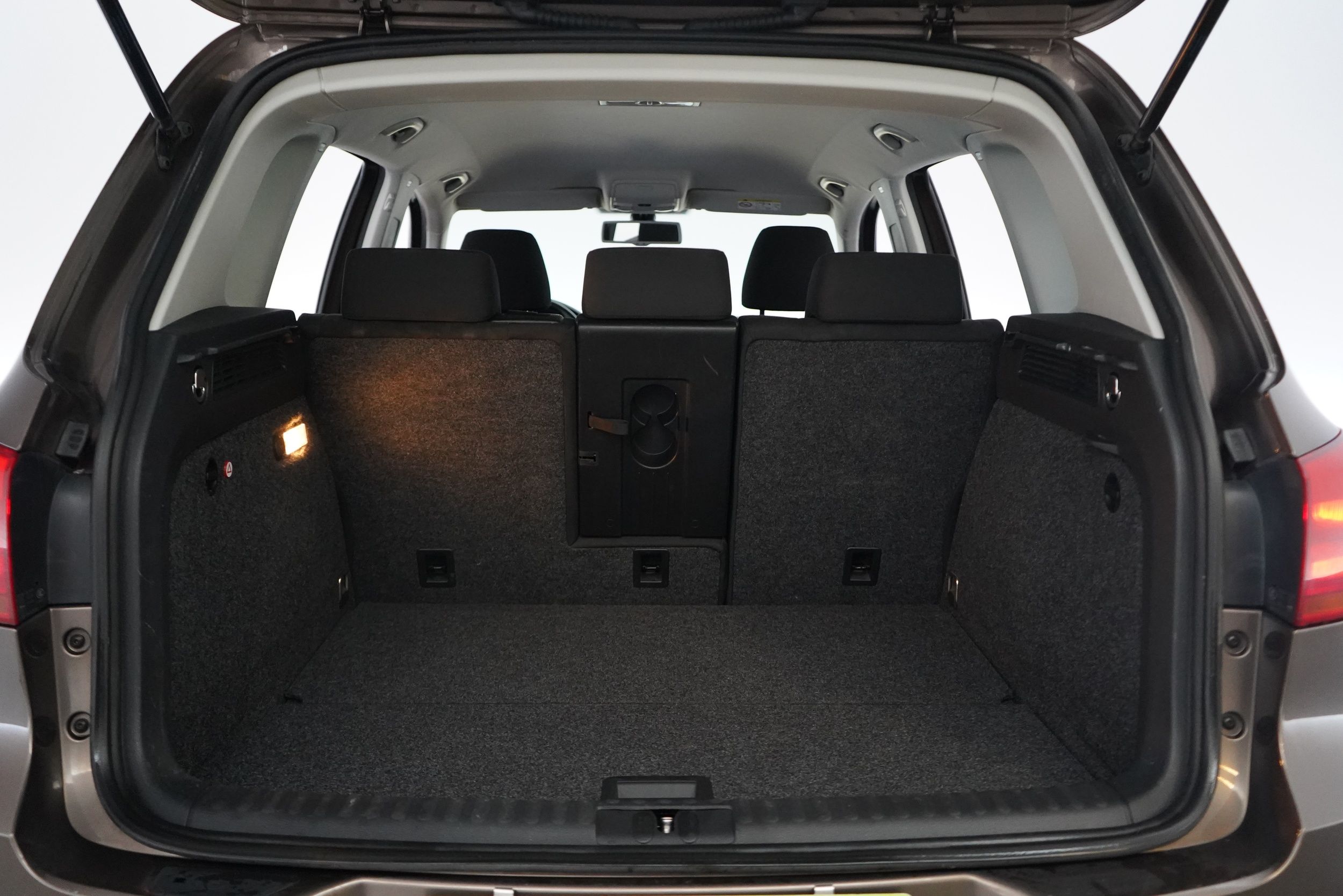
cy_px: 448
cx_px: 672
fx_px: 1082
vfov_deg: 45.0
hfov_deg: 63.7
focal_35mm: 29
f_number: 3.5
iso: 8000
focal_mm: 29
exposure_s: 1/160
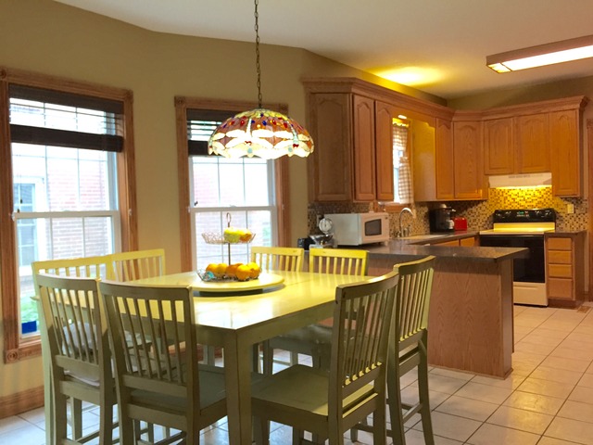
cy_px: 222
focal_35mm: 29
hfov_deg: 61.7
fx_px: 497
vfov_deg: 48.2
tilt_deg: -2.0
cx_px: 296
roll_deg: +2.0
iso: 125
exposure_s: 1/30
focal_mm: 4.15
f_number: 2.2
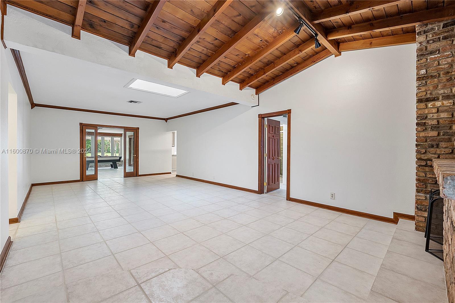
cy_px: 152
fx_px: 190
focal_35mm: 15
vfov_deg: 77.3
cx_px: 228
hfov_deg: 100.4
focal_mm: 10
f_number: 7.1
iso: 250
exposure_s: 1/8
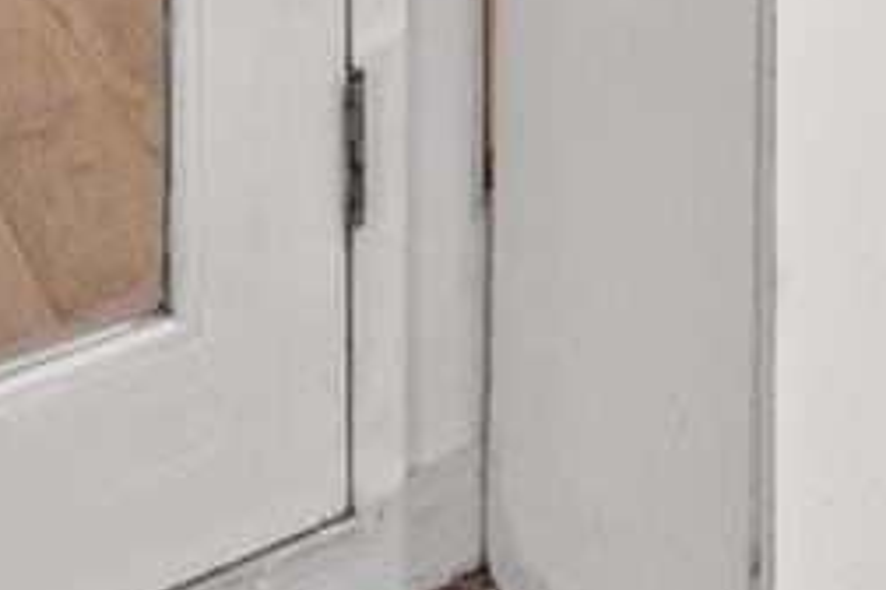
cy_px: -994
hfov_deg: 21.2
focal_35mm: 89
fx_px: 2190
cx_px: 1086
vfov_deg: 11.5
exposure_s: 4
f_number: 8
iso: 320
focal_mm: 14
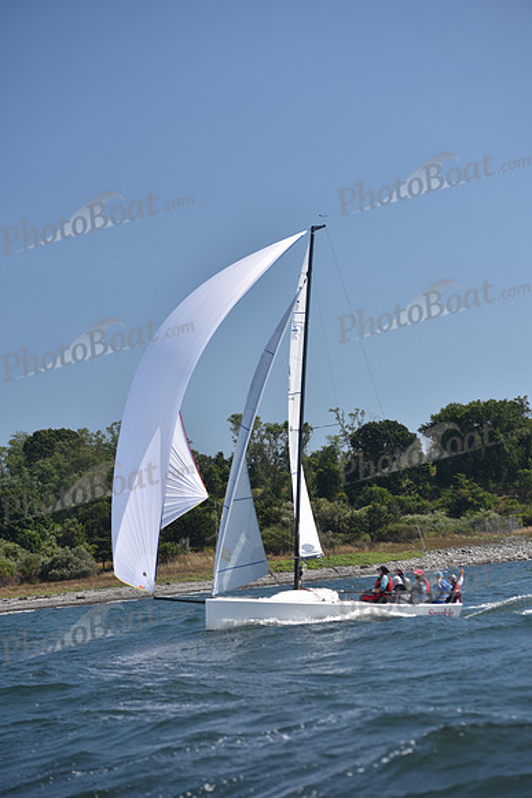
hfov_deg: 14.4
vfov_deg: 21.5
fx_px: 2104
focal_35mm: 95
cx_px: 266
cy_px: 399
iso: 250
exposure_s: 1/1600
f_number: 4
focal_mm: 95
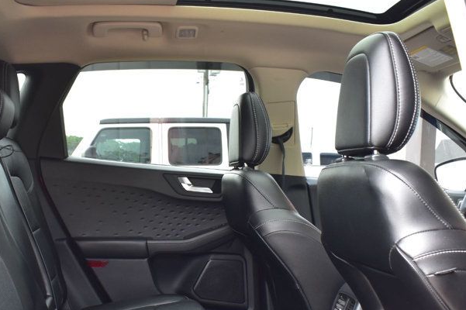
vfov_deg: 28.6
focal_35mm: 46
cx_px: 208
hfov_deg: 42.7
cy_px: 246
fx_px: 595
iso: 800
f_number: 6.3
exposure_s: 1/15
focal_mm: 18
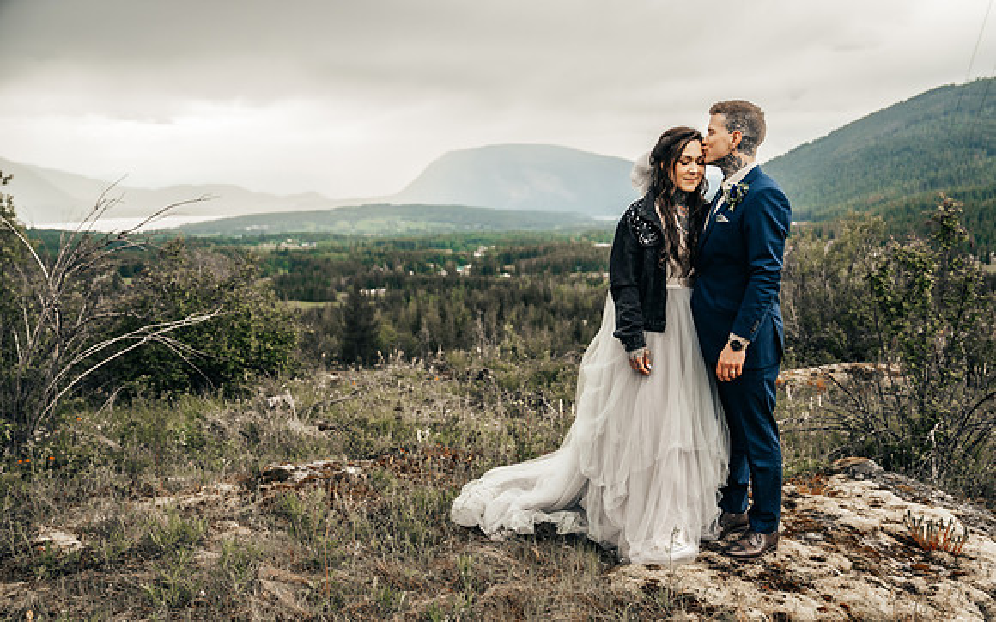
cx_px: 527
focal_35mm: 35
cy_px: 351
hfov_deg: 56.0
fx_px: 937
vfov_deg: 36.7
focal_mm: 32
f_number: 2.8
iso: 160
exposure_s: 1/400
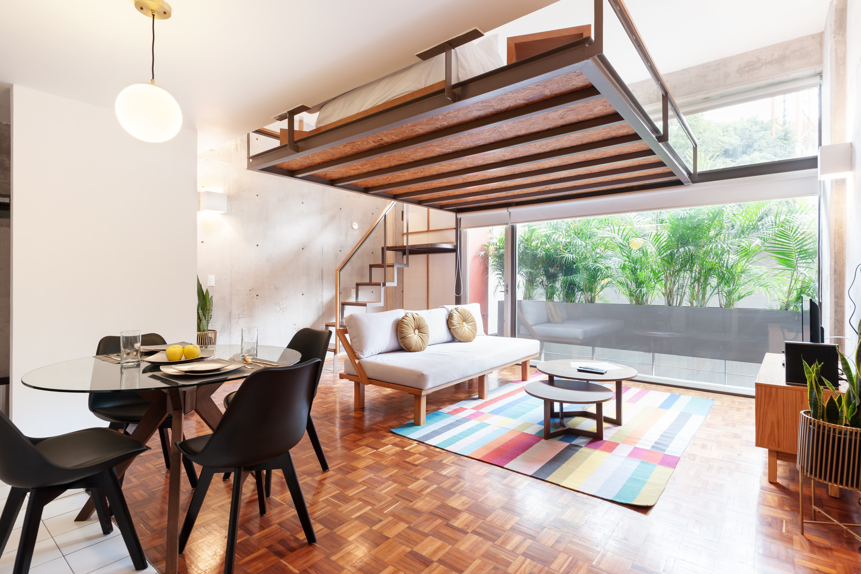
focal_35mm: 17
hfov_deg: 93.3
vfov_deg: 70.4
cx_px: 427
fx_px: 407
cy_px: 296
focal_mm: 16
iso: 200
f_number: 8
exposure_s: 1/1.25
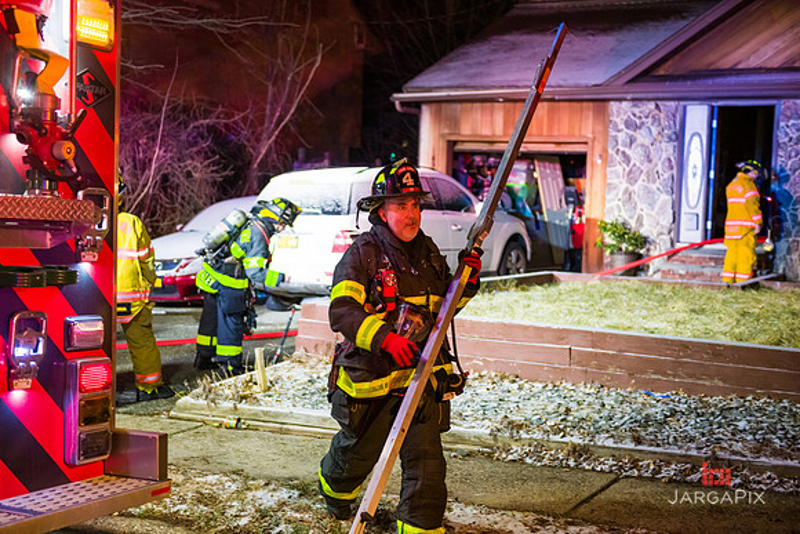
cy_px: 267
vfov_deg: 26.0
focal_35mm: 52
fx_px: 1156
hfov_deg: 38.2
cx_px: 400
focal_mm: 52
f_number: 3.5
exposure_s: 1/125
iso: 1600
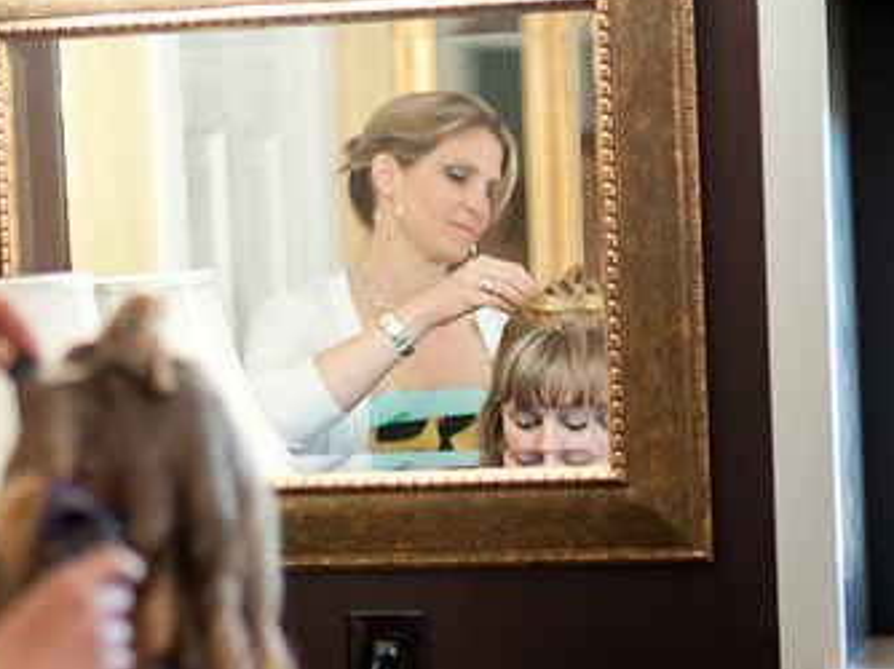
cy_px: 436
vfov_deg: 10.4
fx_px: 3665
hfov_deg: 13.8
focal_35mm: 142
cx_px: 142
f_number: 1.8
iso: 200
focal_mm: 85
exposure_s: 1/200
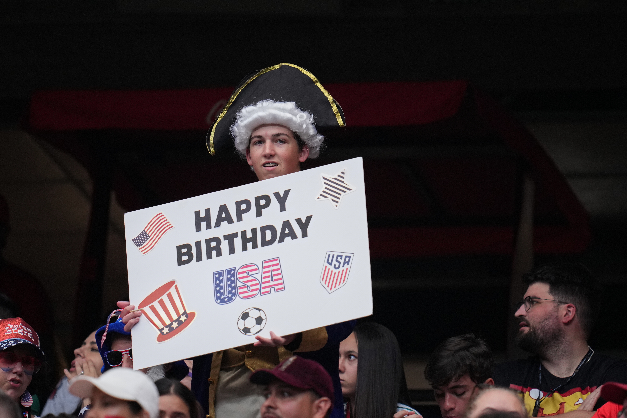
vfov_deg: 2.3
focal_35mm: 600
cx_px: 314
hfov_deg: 3.4
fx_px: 10449
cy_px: 209
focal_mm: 400
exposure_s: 1/1600
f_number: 2.8
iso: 2000
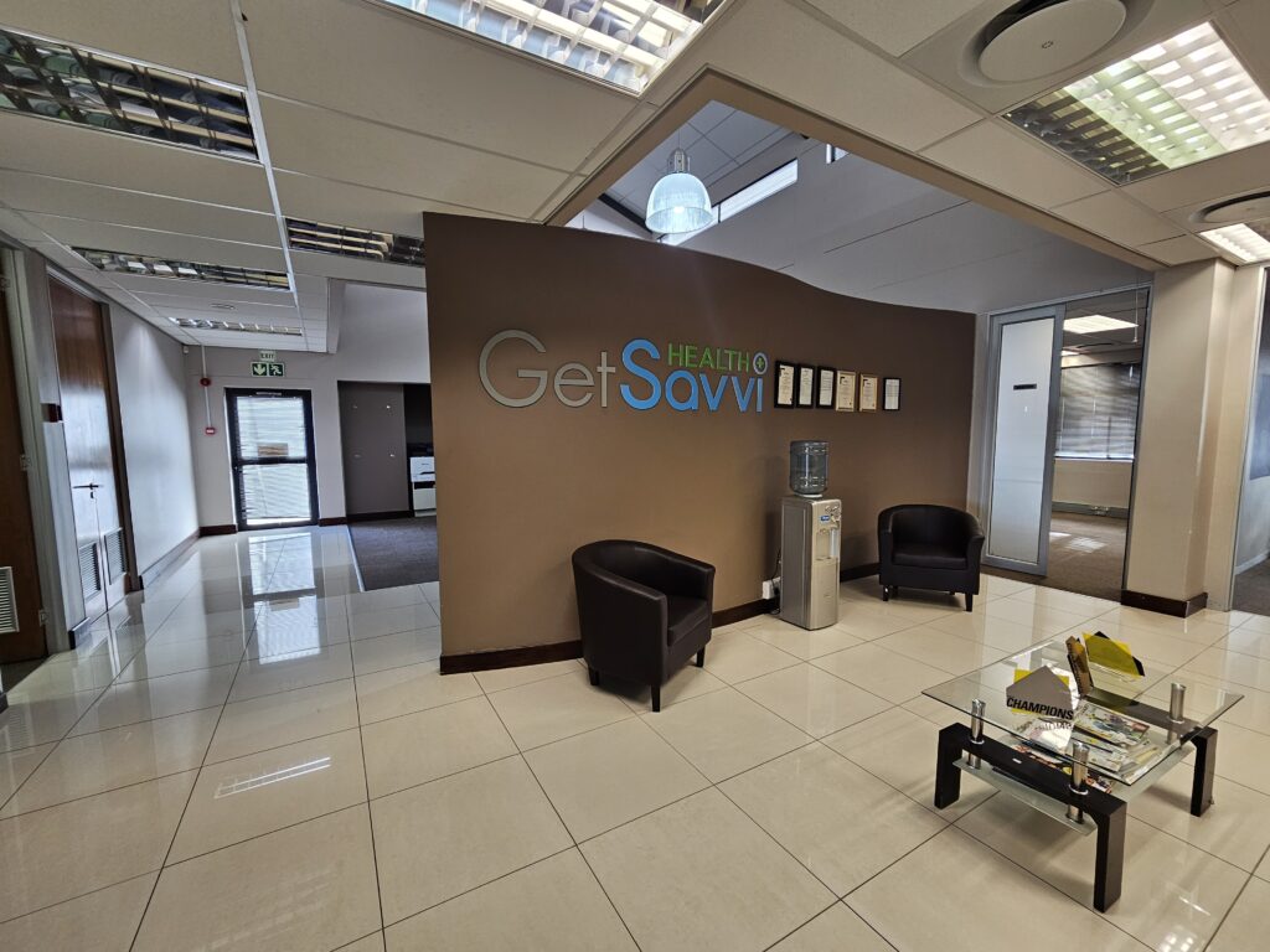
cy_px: 476
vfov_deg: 89.9
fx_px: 477
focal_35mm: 13
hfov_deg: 106.2
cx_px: 635
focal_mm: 2.2
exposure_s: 1/50
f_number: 2.2
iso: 125
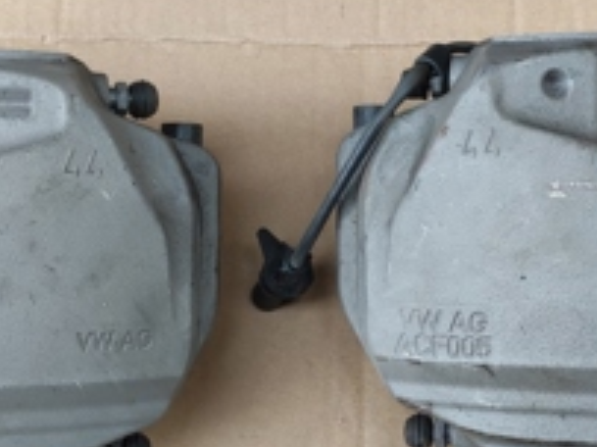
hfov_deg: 24.7
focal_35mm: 79
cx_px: 265
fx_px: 1362
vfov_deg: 18.6
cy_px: 238
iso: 243
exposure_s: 1/120
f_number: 1.89
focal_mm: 5.43
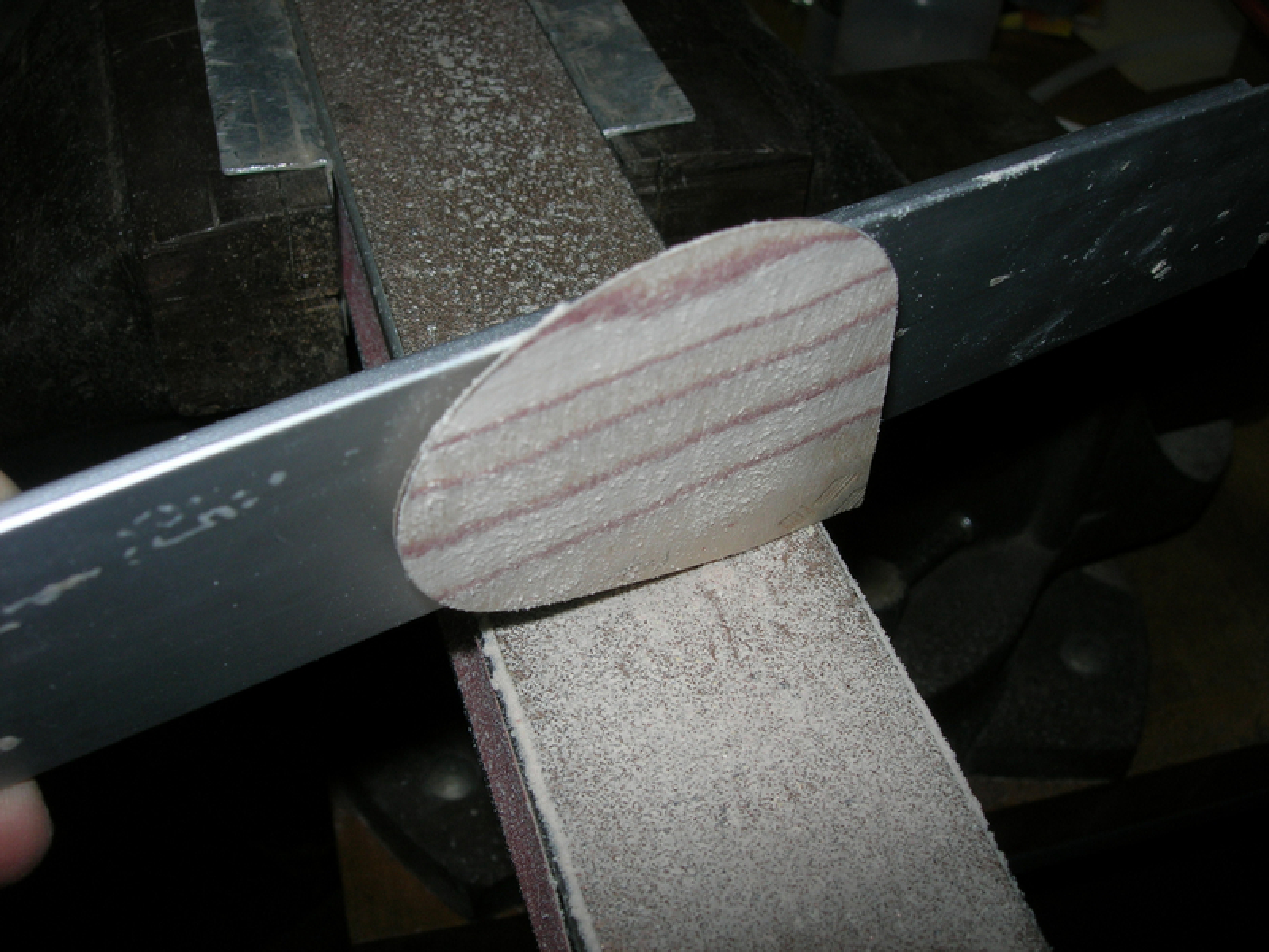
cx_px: 634
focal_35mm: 38
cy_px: 476
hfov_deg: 49.0
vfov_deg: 37.7
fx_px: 1393
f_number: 4.8
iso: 64
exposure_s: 1/60.1
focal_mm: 7.8
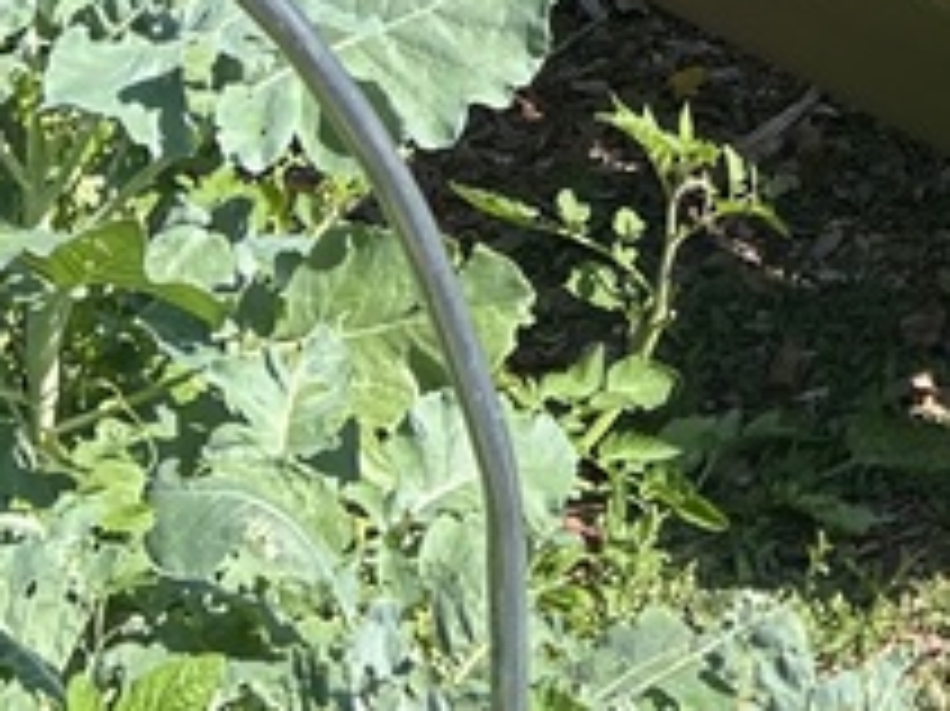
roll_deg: +1.9
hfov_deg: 14.9
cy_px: -670
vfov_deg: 10.8
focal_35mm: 126
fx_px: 3456
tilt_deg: -12.4
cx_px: 1265
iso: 50
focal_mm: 5.7
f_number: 1.5
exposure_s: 1/1295
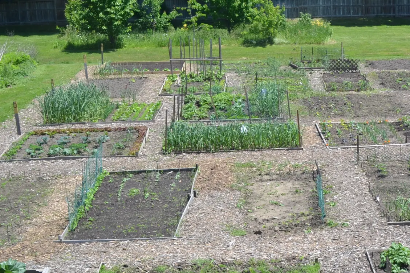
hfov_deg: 28.0
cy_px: 89
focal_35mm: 68
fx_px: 774
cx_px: 405
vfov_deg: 20.0
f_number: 6.3
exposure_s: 1/160
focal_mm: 20
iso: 100
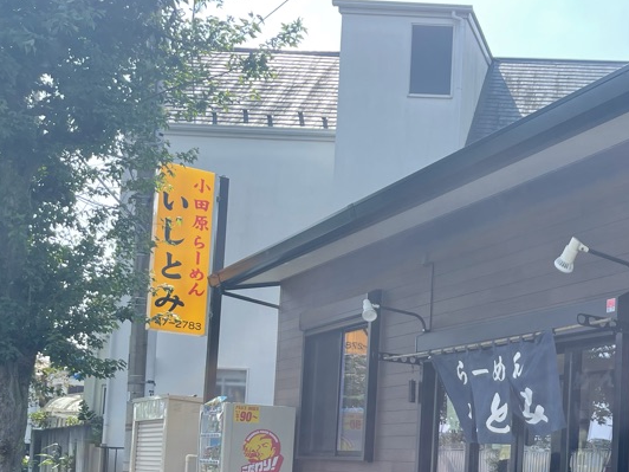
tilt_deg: +3.0
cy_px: 410
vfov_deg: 28.2
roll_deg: -1.8
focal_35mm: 50
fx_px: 909
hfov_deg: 35.5
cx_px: 585
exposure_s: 1/1078
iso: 32
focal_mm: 5.1
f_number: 1.6
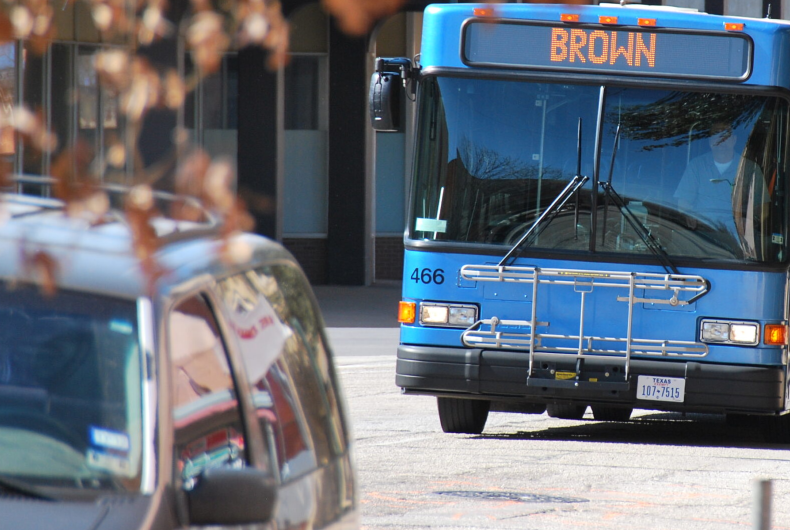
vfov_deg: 2.8
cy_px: 190
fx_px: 10685
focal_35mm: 486
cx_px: 608
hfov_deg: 4.2
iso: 360
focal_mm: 200
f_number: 5.6
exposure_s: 1/500
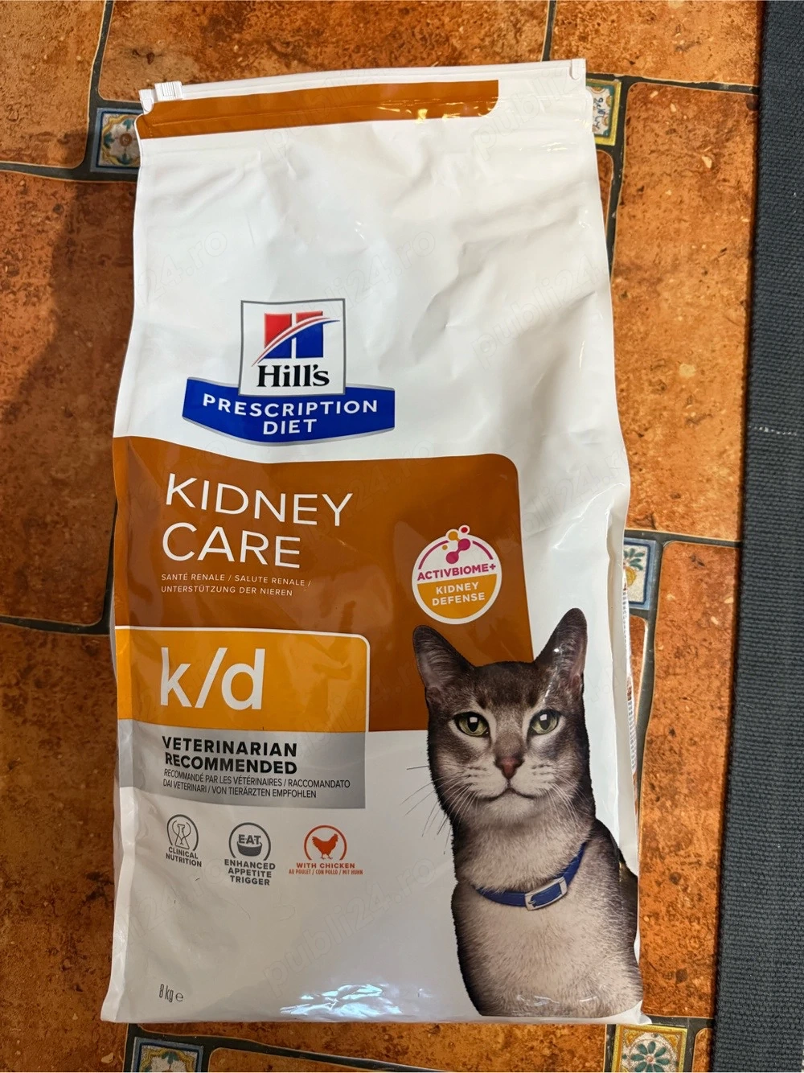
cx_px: 402
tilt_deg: -86.2
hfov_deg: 56.8
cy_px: 536
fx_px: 743
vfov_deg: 71.6
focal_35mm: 24
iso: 250
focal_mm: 6.76
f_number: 1.78
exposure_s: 1/50
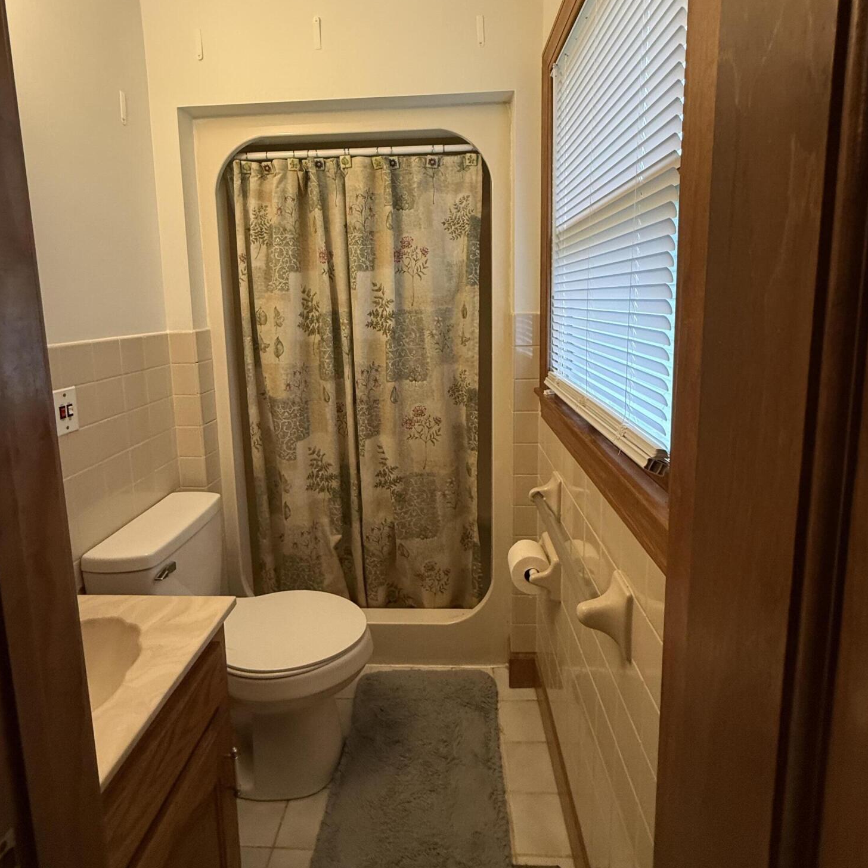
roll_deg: +1.2
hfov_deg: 84.0
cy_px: 359
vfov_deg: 83.2
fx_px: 482
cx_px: 426
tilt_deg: -5.4
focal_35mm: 17
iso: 320
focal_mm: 2.22
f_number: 2.2
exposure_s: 1/60
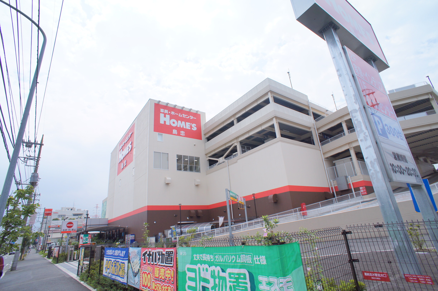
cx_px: 219
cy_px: 146
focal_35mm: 24
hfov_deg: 73.8
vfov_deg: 53.0
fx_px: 292
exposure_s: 1/640
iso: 200
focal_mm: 16
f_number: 8
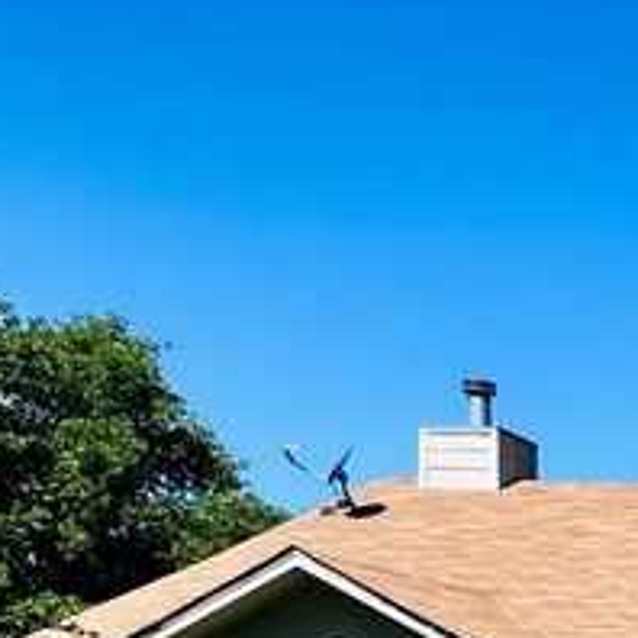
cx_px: 1373
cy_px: 831
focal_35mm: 64
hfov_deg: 17.0
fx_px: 1335
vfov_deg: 23.7
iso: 50
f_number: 2.2
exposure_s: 1/2304
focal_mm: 2.22
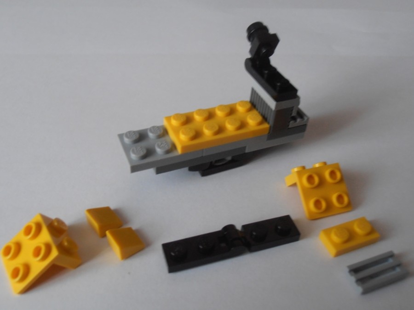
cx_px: 207
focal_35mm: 37
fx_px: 443
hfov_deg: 50.1
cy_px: 155
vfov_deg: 38.7
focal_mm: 6.61
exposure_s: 1/6
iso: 125
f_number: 3.9
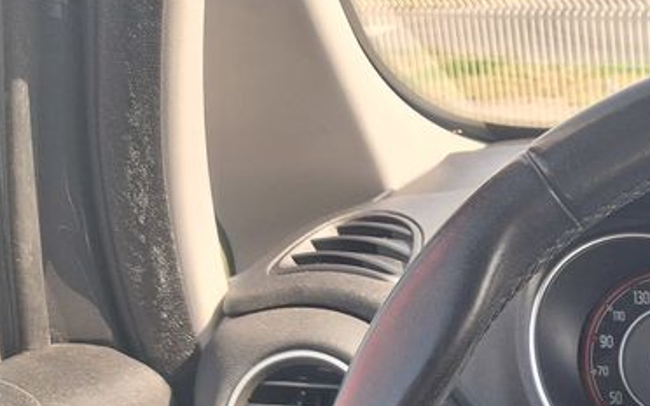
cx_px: 847
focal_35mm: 77
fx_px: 1363
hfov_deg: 23.6
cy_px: 637
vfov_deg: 15.4
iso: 50
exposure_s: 1/120
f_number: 1.8
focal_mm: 4
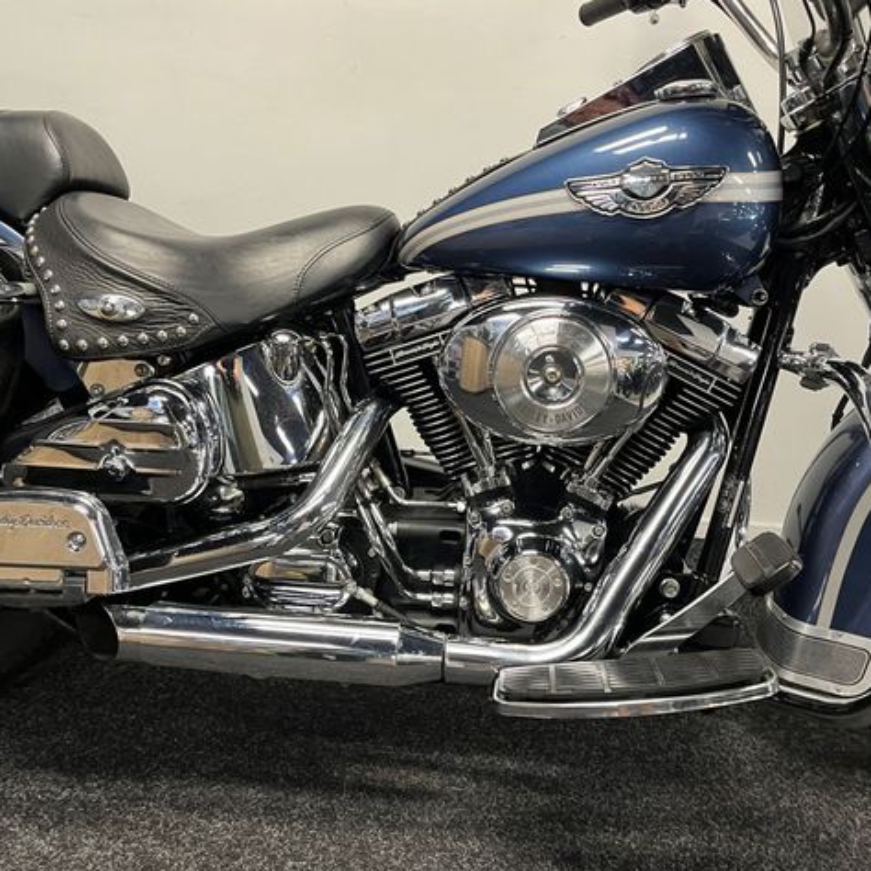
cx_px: 454
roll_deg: -2.7
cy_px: 437
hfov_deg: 52.5
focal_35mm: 31
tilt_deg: -21.2
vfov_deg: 52.5
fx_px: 882
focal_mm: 5.1
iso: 200
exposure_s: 1/50
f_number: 1.6
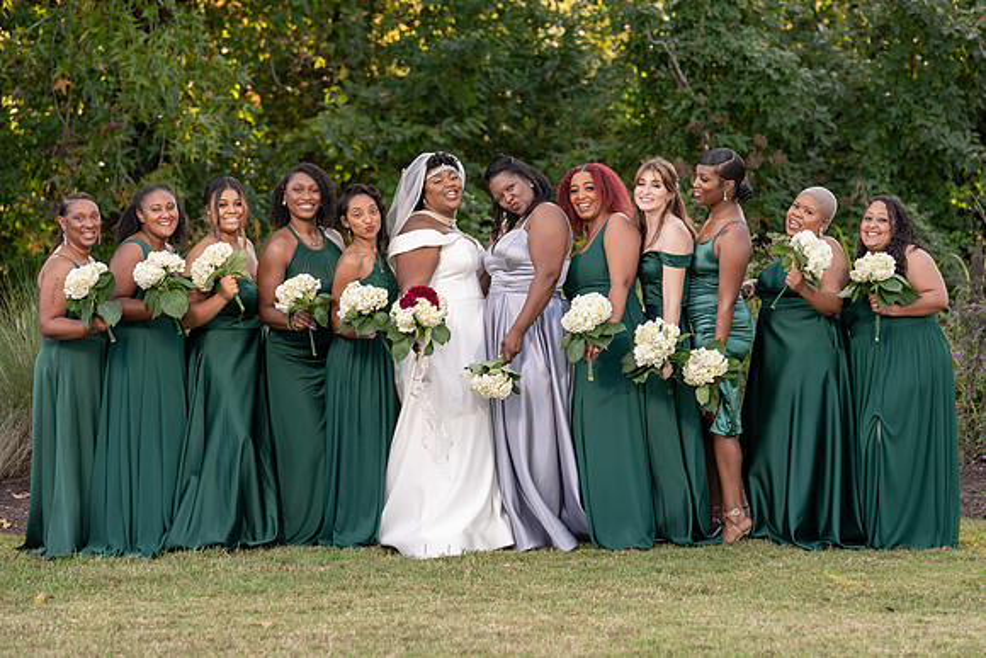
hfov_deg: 13.1
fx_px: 4292
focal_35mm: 157
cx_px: 470
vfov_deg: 8.8
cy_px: 344
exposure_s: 1/200
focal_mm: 146
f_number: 4
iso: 160
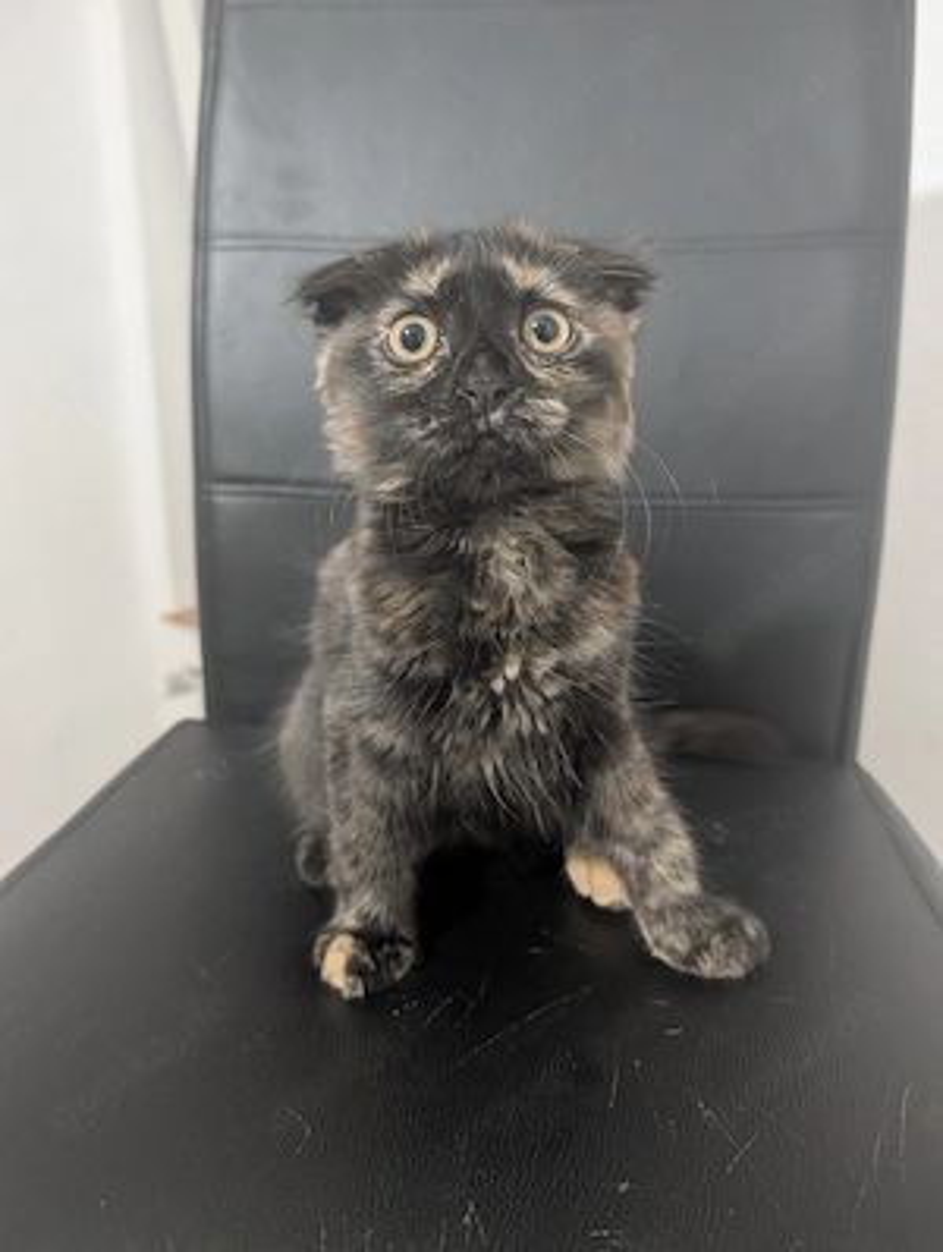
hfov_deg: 57.0
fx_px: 869
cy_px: 626
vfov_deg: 71.5
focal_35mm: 24
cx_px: 472
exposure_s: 1/69
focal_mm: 6.9
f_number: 1.68
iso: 1584
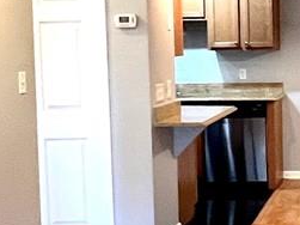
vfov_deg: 17.7
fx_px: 719
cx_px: 359
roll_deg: +0.8
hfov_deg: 21.8
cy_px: 89
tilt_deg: -3.1
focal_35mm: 83
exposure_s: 1/60
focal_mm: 1.57
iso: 400
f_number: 1.8
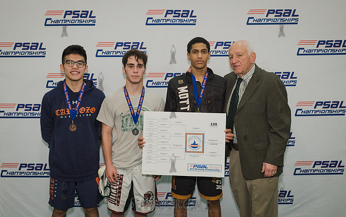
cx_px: 150
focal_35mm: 44
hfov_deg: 45.1
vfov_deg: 29.3
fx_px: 416
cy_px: 106
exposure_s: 1/320
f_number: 5
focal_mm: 35
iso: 1600
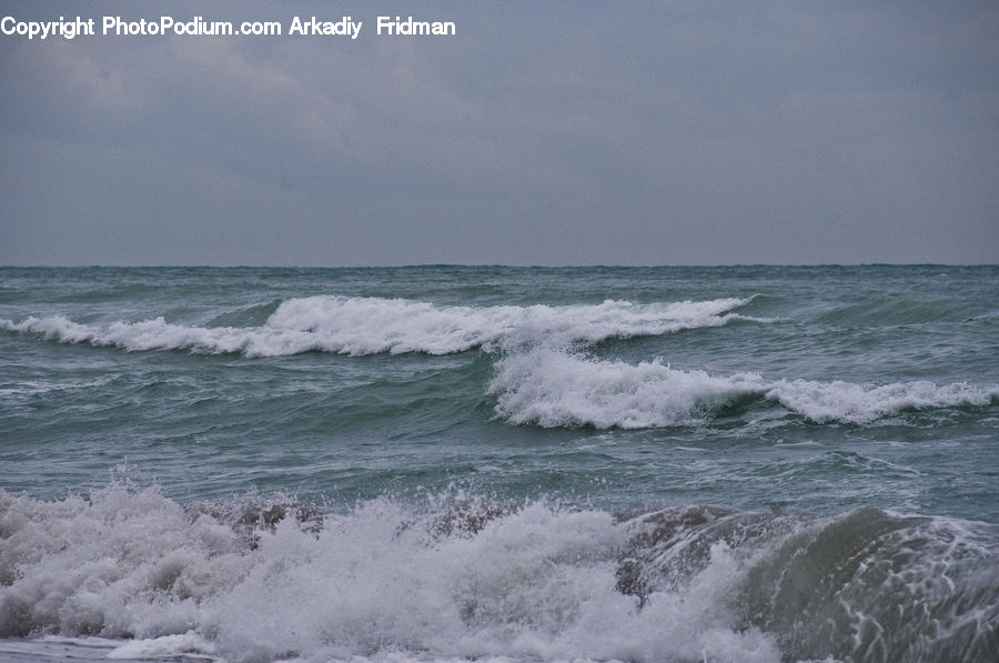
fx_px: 7065
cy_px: 332
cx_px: 500
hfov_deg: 8.1
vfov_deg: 5.4
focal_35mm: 255
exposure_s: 1/640
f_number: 7.1
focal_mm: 170
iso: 400
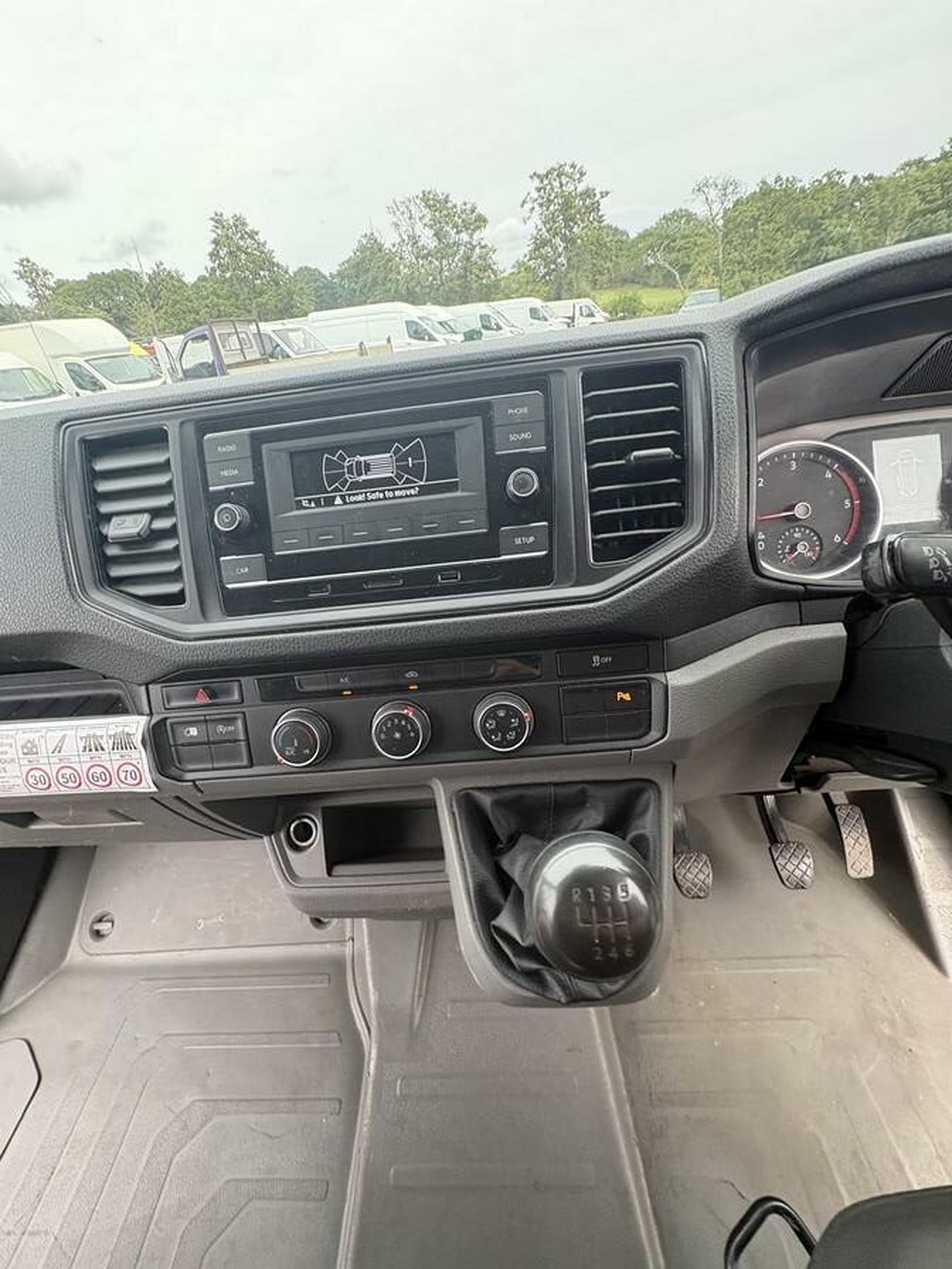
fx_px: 513
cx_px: 476
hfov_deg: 85.7
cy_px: 634
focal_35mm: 14
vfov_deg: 102.1
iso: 200
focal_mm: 2.22
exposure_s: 1/99
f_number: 2.2
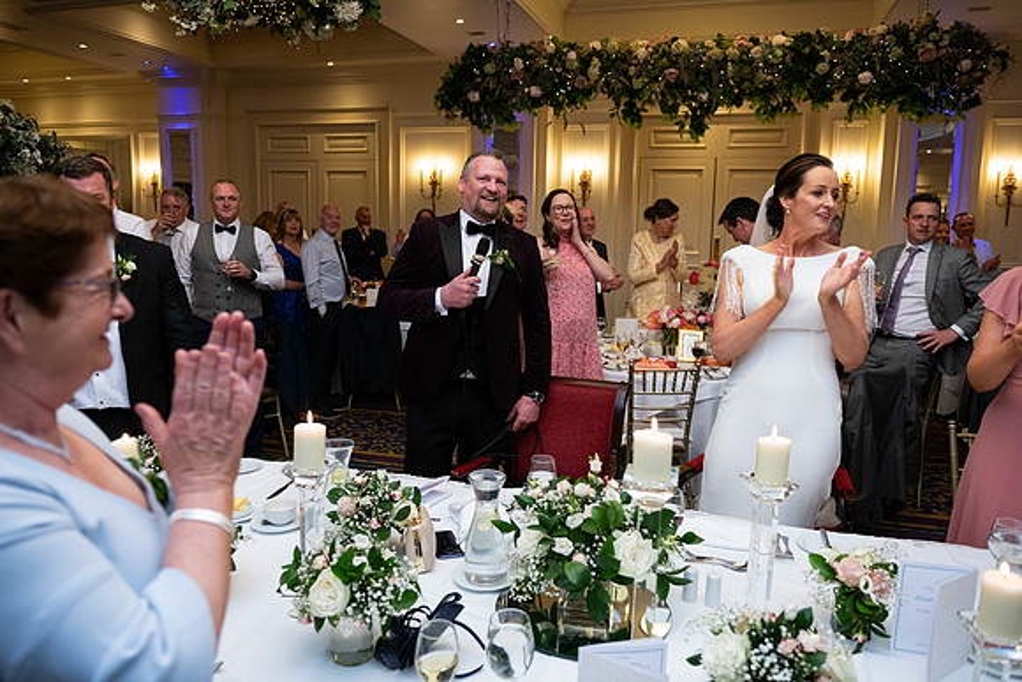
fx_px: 767
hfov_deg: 67.4
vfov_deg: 48.0
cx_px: 511
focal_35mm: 27
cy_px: 341
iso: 800
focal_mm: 27
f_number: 3.5
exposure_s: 1/160
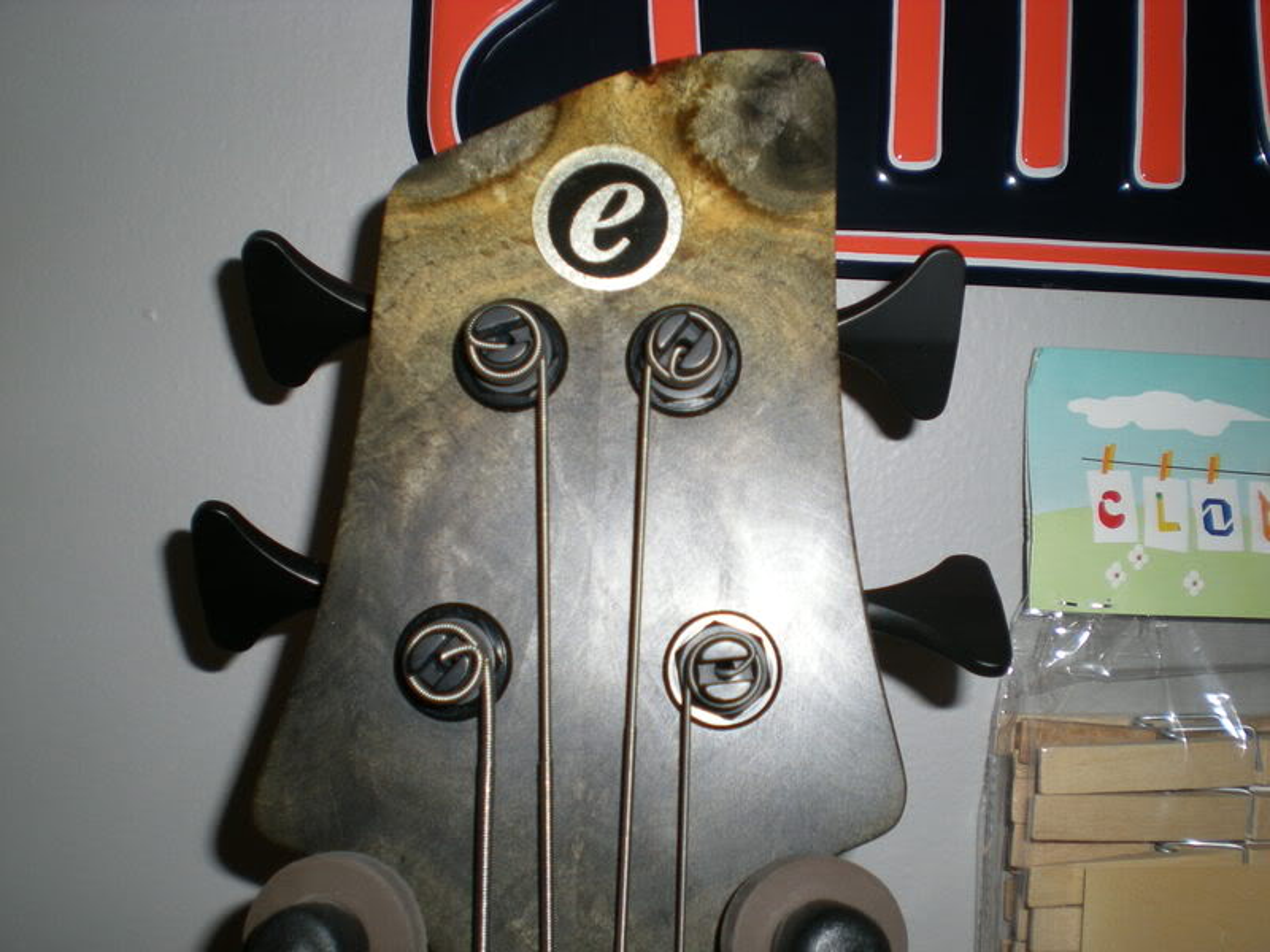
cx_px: 635
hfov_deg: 49.0
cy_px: 476
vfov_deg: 37.7
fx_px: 1394
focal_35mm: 38
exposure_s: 1/60
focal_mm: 6.3
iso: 50
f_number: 3.1
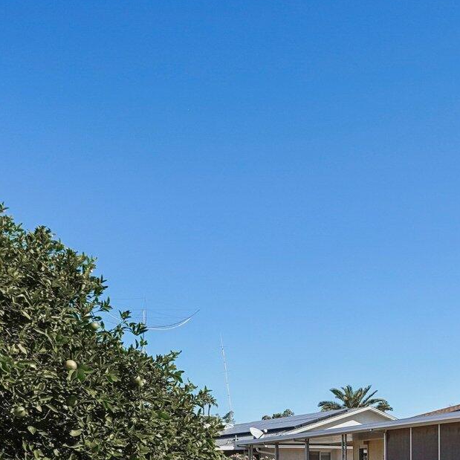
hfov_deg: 34.2
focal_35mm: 45
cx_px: 461
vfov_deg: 34.5
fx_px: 677
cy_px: 450
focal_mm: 16
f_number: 8
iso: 400
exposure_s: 1/1250
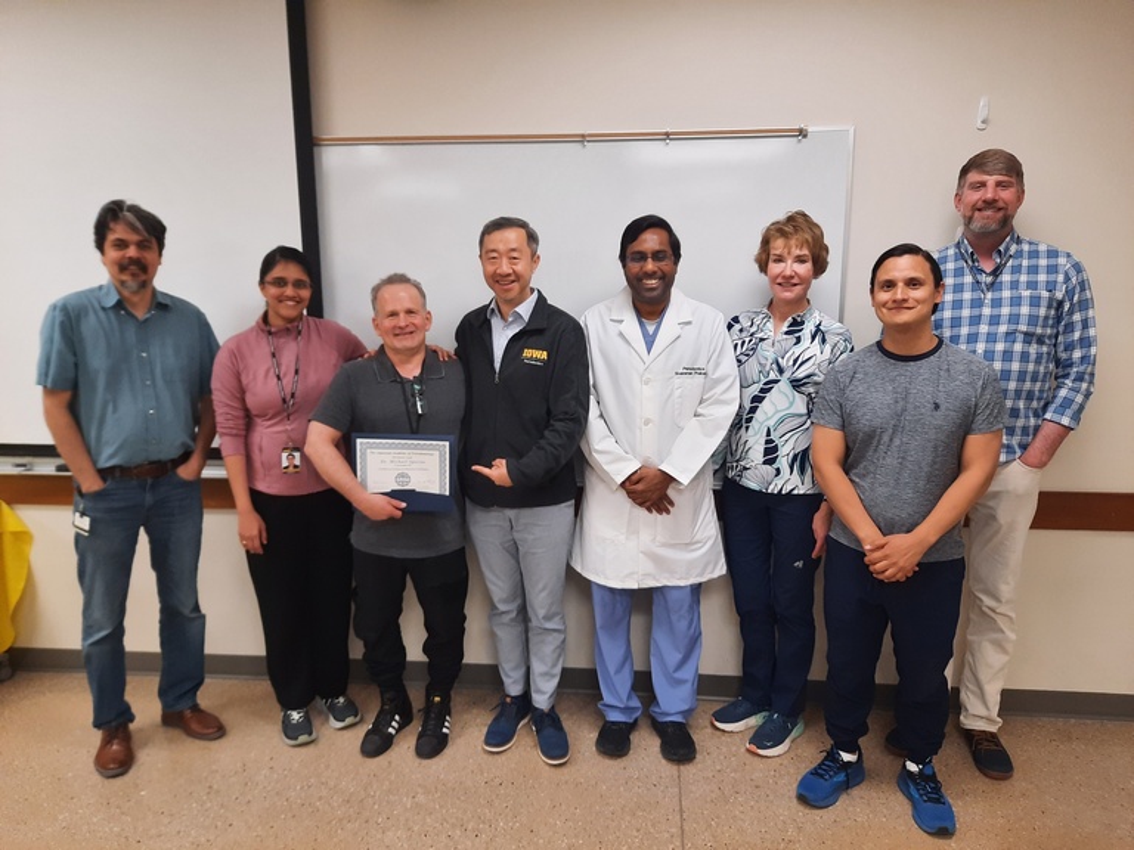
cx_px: 567
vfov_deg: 54.9
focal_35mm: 25
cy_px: 425
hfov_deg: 69.4
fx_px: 819
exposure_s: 1/60
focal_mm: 4.6
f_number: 2
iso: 400
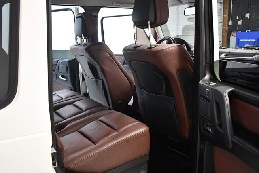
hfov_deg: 53.1
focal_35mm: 36
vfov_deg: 36.9
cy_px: 86
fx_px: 259
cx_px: 130
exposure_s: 1/60
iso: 3200
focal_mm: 18
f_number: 3.5
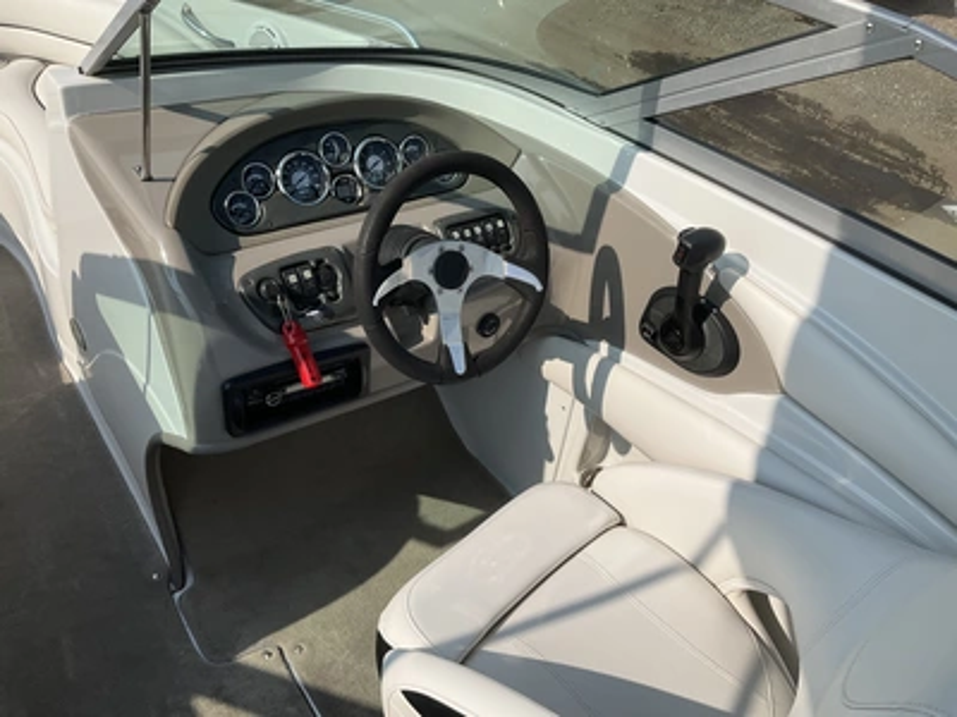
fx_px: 802
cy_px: 358
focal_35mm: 29
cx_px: 478
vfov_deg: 48.2
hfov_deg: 61.7
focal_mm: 3
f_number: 1.8
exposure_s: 1/2959
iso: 25
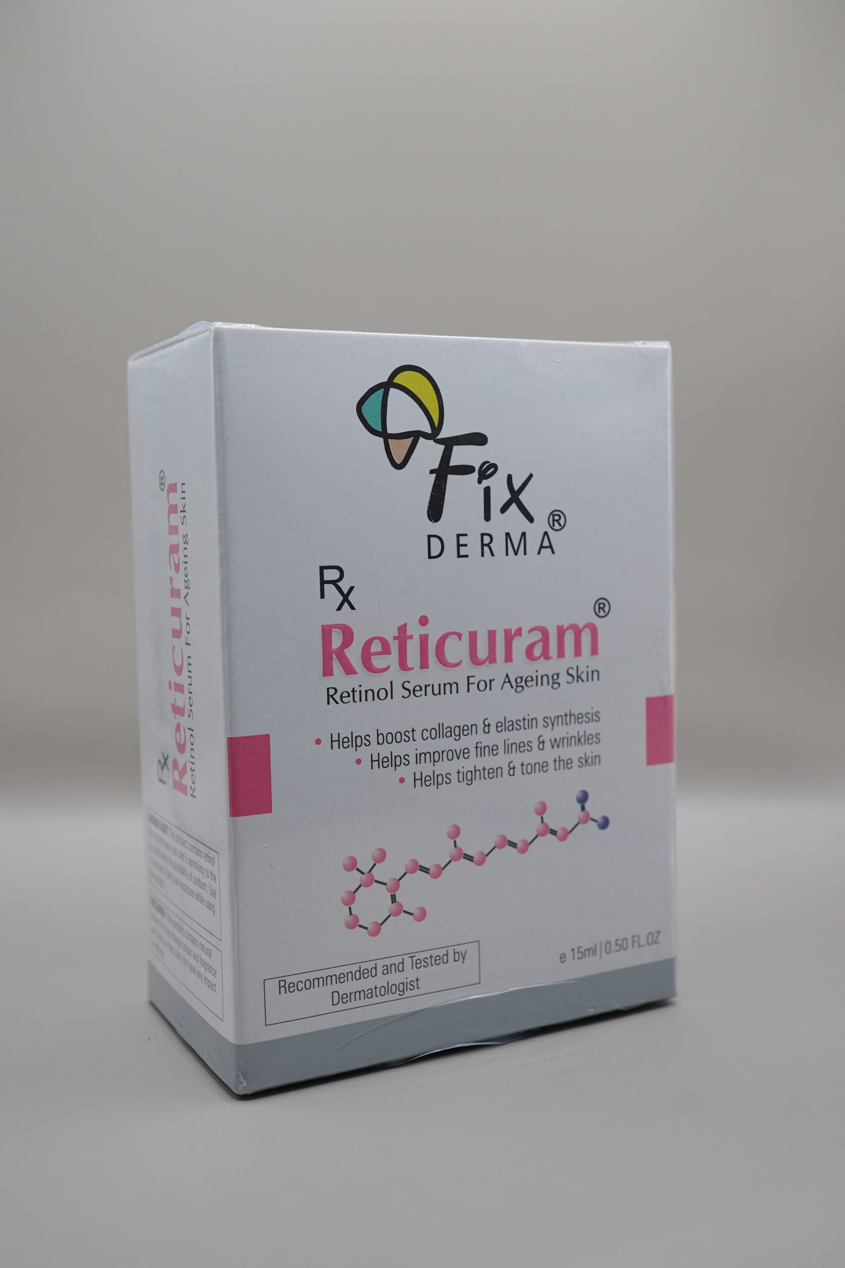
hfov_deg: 36.9
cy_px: 634
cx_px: 422
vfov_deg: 53.1
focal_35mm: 36
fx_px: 1267
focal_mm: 24
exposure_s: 1/80
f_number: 6.3
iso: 200
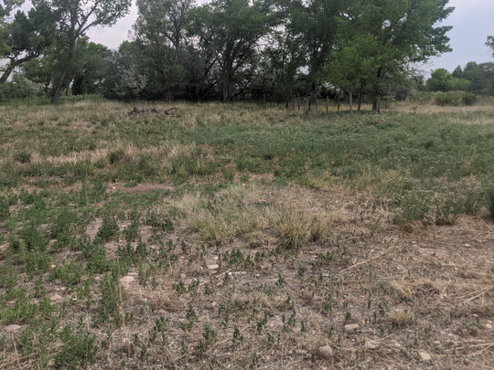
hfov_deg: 56.8
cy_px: 158
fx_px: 457
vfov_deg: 44.0
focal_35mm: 32
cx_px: 242
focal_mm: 4.44
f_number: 1.8
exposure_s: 1/3906
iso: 50
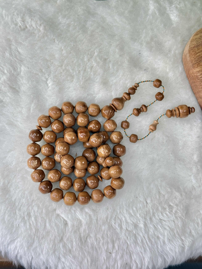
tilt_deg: -84.8
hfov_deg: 30.3
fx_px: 373
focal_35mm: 48
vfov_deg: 39.7
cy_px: 134
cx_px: 101
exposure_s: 1/149
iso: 80
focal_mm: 6.76
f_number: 1.78
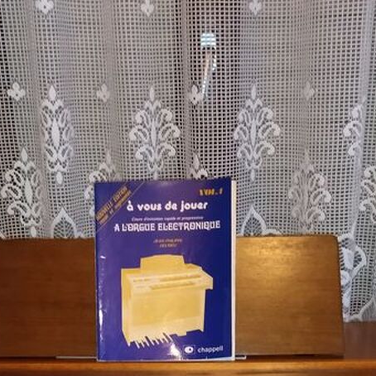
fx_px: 860
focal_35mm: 70
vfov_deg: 21.2
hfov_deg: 24.7
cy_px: 550
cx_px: 176
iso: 741
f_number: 1.79
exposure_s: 1/20
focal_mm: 4.74
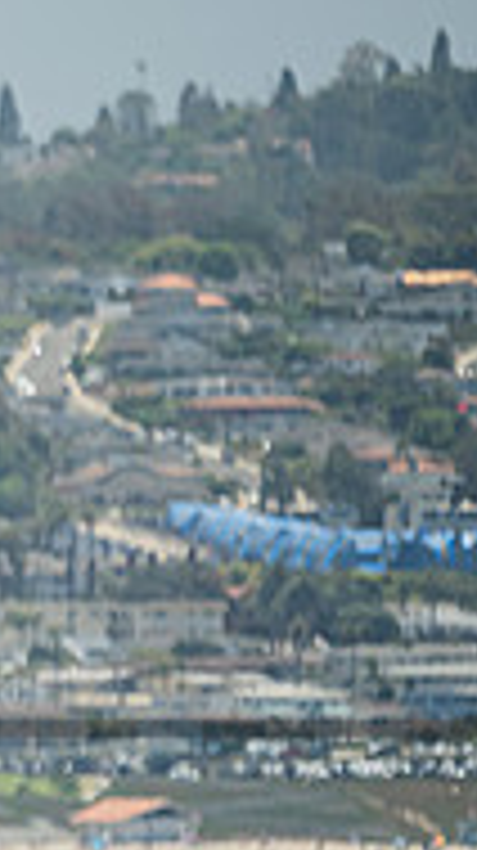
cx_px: -999
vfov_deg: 1.8
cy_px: 975
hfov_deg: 1.0
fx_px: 27832
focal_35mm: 1235
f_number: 5.6
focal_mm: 300
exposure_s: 1/640
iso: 320
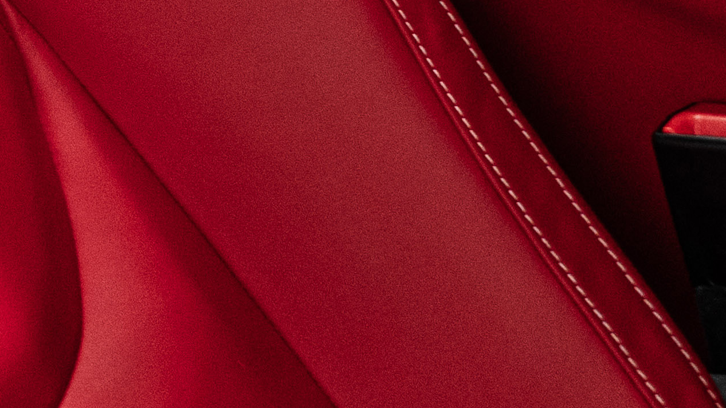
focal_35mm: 154
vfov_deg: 6.8
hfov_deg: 13.6
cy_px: -999
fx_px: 2964
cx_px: -109
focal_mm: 24
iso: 640
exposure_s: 1/25
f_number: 2.8
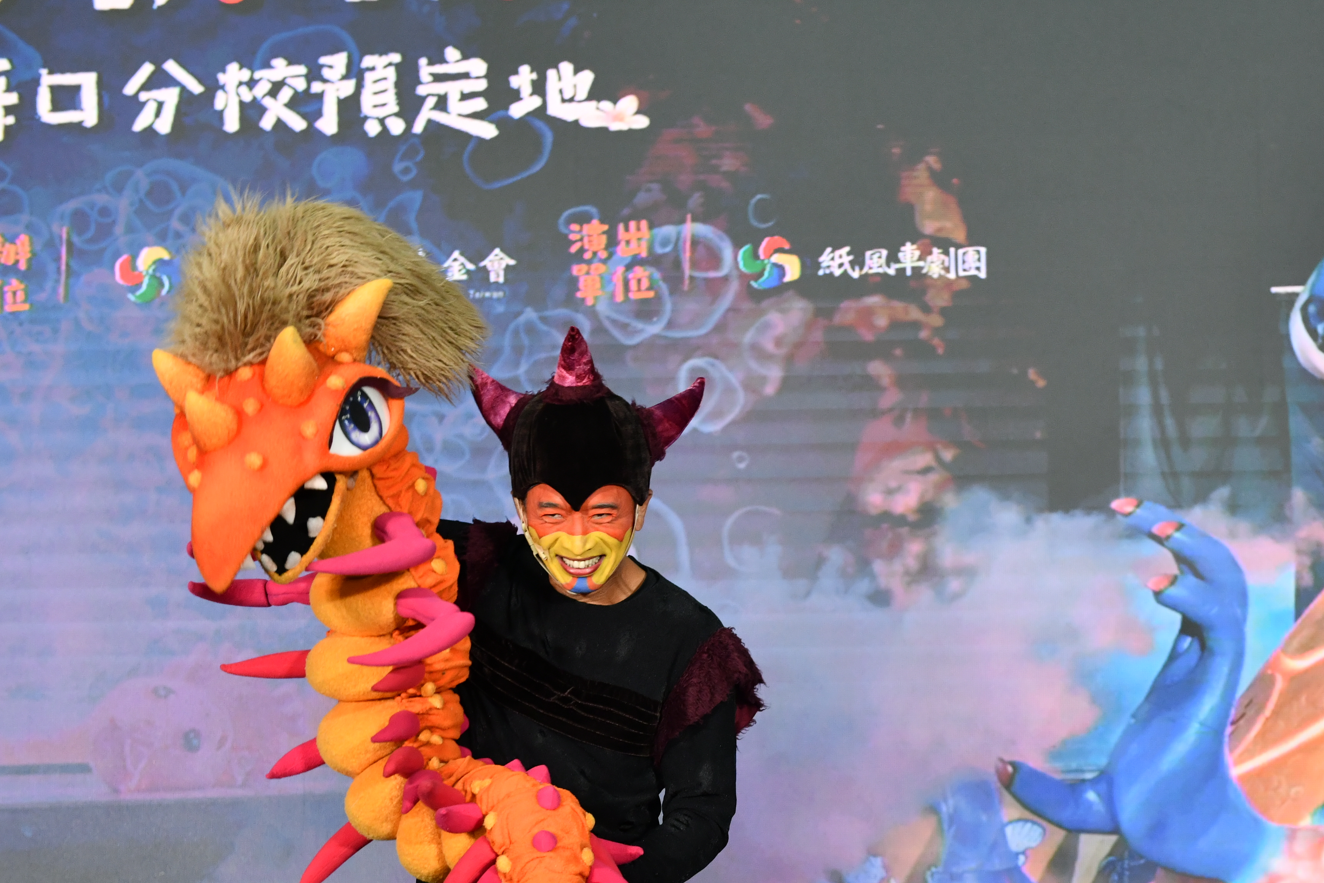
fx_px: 3457
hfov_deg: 21.4
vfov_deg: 14.4
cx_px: 1038
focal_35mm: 94
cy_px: 789
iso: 1000
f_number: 5
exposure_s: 1/200
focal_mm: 52
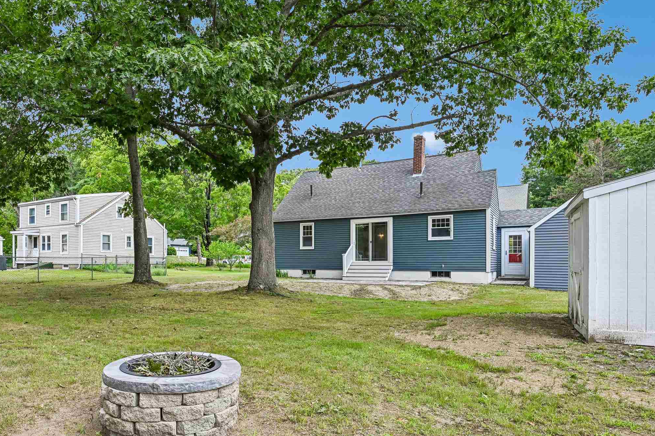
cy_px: 264
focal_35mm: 24
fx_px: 437
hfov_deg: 72.4
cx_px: 241
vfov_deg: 52.7
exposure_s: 1/250
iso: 400
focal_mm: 16
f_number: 8
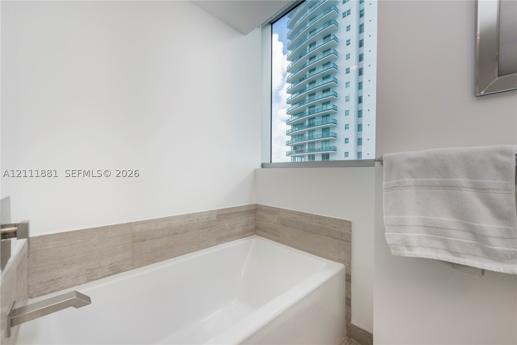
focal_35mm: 14
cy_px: 172
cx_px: 258
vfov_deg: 81.2
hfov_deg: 104.2
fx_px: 201
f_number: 7.1
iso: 100
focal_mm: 14
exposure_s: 1/50
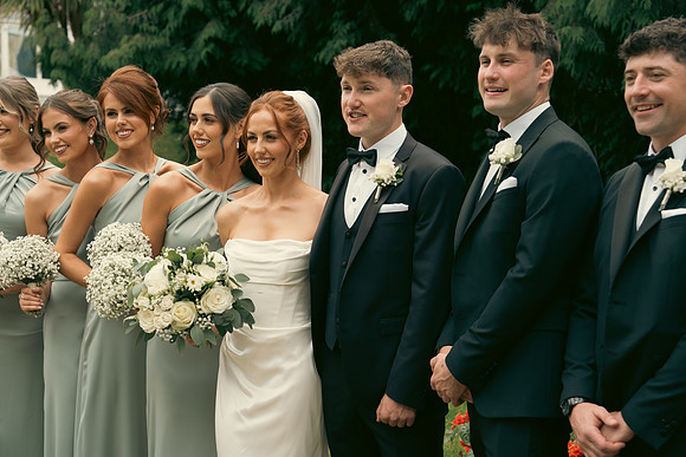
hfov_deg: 31.0
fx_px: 1239
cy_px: 228
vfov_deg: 20.9
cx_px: 343
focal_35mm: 65
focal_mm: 65
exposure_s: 1/160
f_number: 5
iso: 80
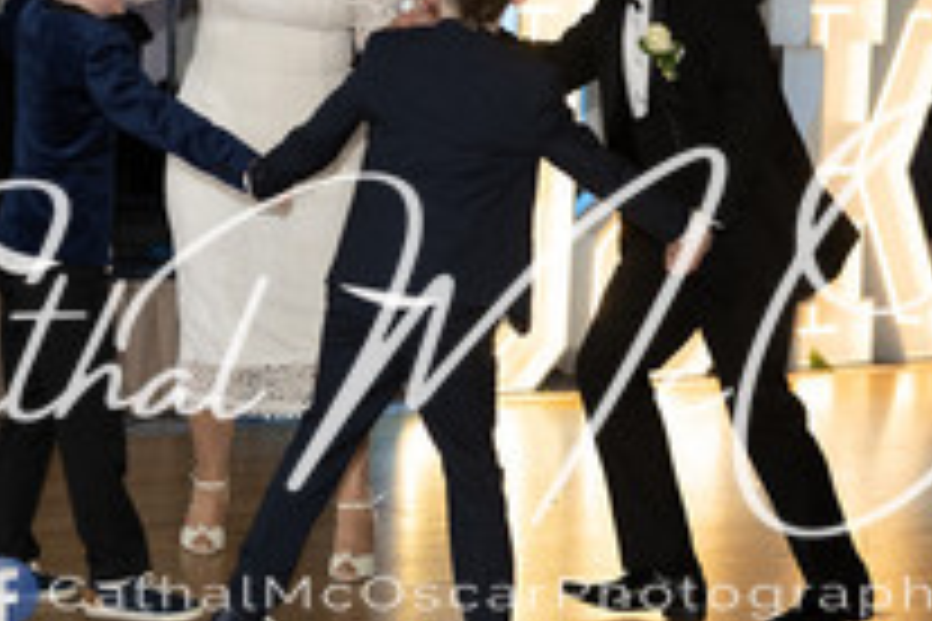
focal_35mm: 135
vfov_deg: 10.1
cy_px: 146
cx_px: 428
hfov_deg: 15.2
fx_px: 3495
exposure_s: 1/250
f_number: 2.8
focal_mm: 70
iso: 640
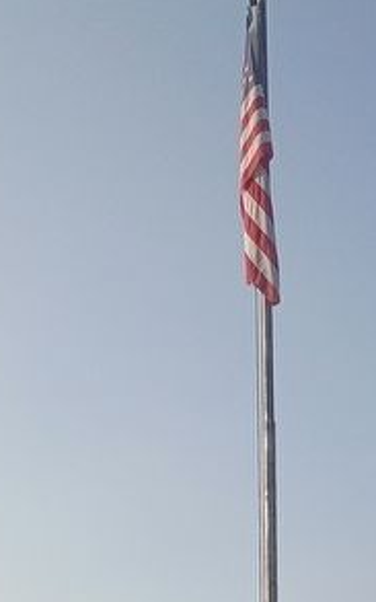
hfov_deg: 15.5
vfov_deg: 23.3
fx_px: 1378
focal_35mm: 84
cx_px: 292
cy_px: 643
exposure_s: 1/1225
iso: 100
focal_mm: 4.27
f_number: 1.8
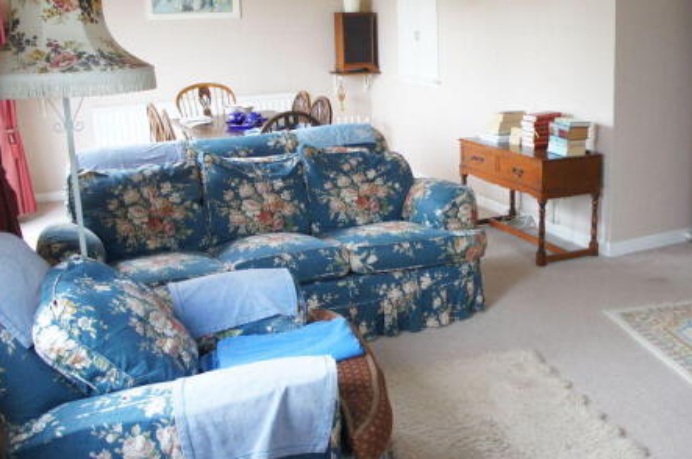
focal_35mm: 40
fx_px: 768
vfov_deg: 33.3
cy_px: 227
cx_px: 498
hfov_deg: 47.1
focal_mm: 18
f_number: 3.5
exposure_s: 1/60
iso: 1600
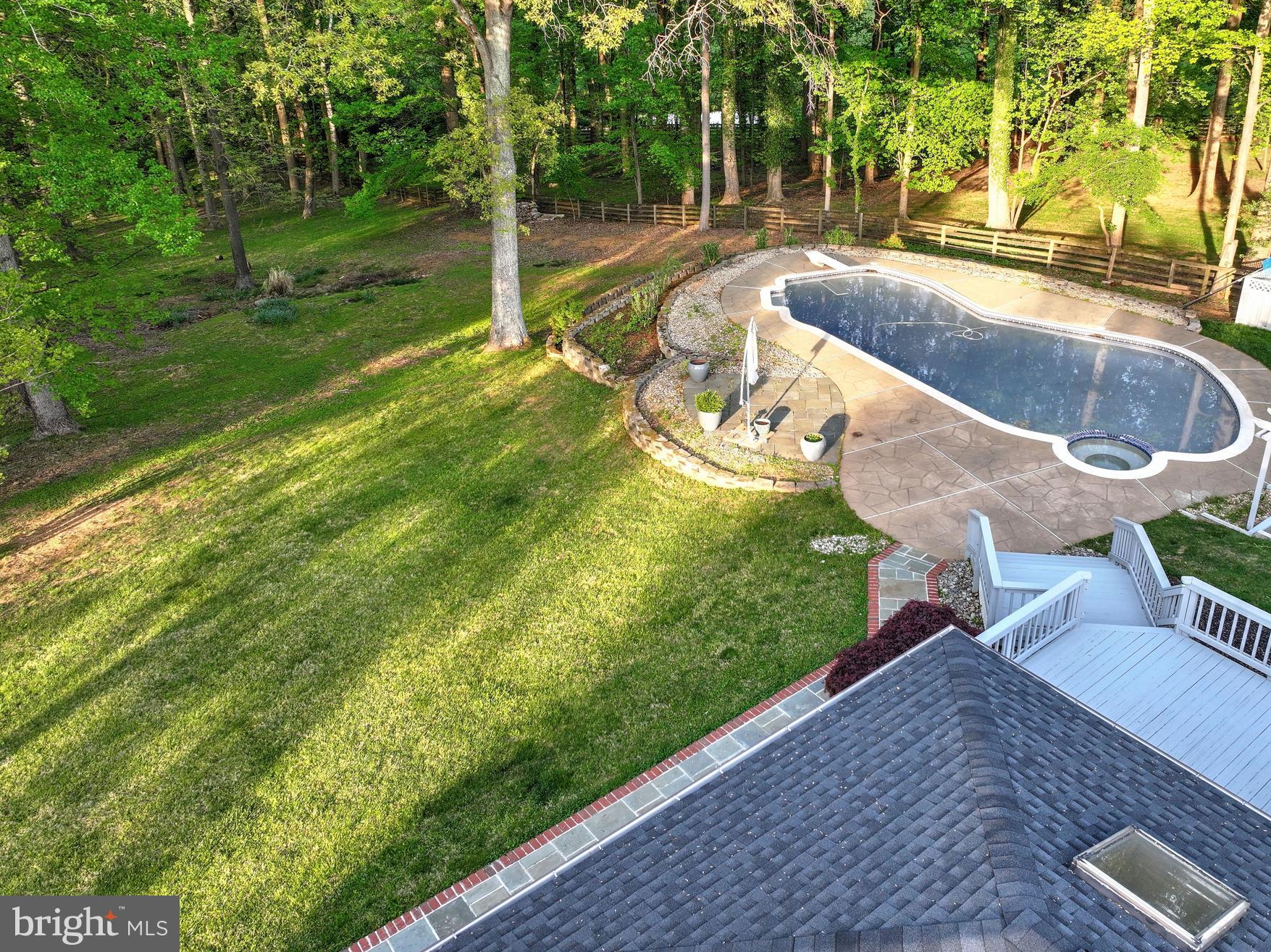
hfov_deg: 63.1
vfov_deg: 49.5
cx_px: 741
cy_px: 400
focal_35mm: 28
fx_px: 1028
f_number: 2.8
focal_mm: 12.3
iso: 130
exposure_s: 1/320
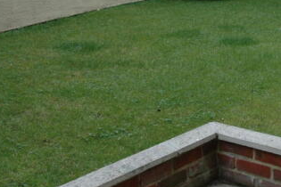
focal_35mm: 78
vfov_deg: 17.4
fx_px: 609
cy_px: 49
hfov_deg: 24.8
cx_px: 282
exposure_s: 1/80
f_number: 4.5
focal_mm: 25
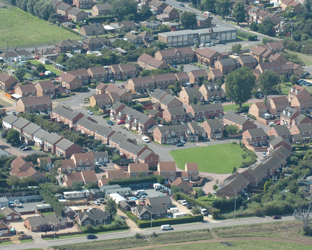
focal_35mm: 230
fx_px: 2120
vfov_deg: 6.7
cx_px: 145
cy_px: 125
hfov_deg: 8.4
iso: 200
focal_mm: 135
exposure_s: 1/800
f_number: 4.8
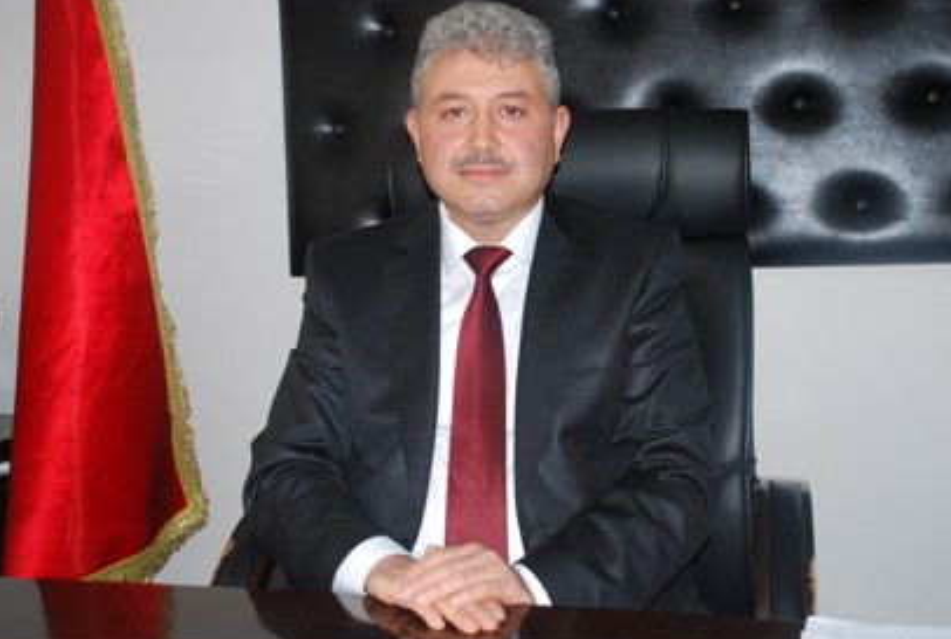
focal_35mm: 43
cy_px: 327
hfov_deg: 45.3
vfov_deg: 31.4
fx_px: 1139
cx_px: 483
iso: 200
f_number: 4
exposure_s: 1/60
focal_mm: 26
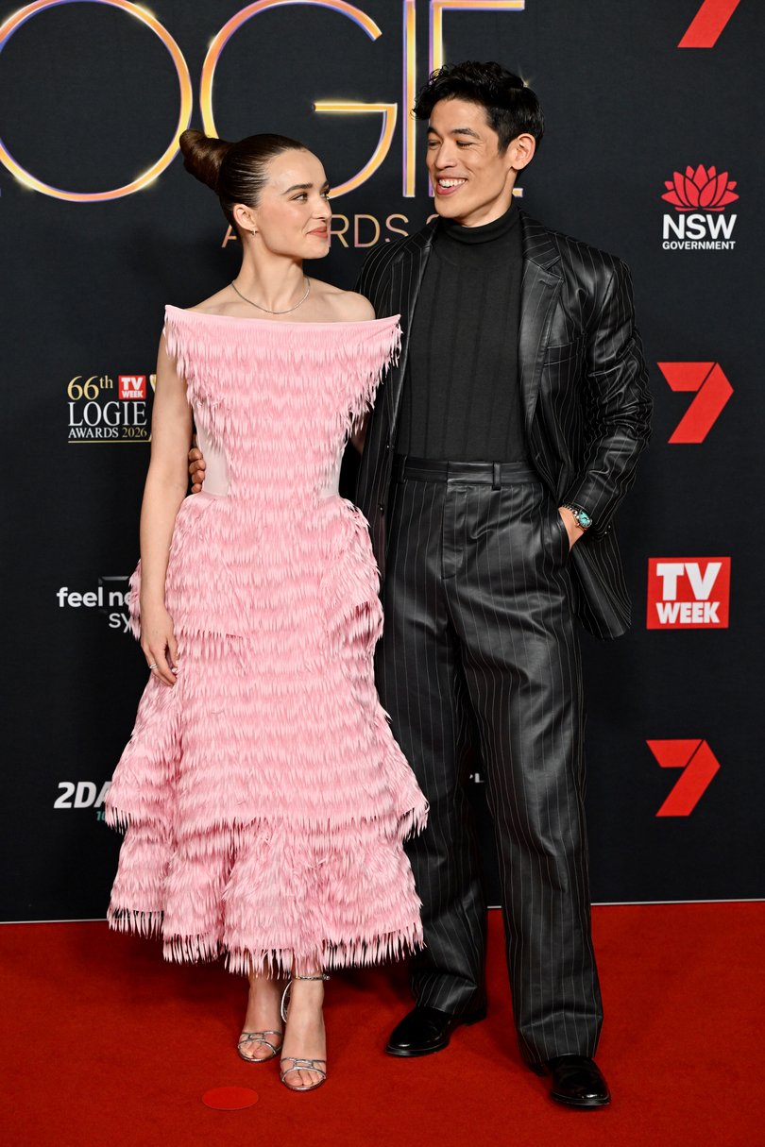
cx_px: 382
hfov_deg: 19.5
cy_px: 574
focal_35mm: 70
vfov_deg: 28.8
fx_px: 2231
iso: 1600
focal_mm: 70
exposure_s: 1/400
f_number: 4
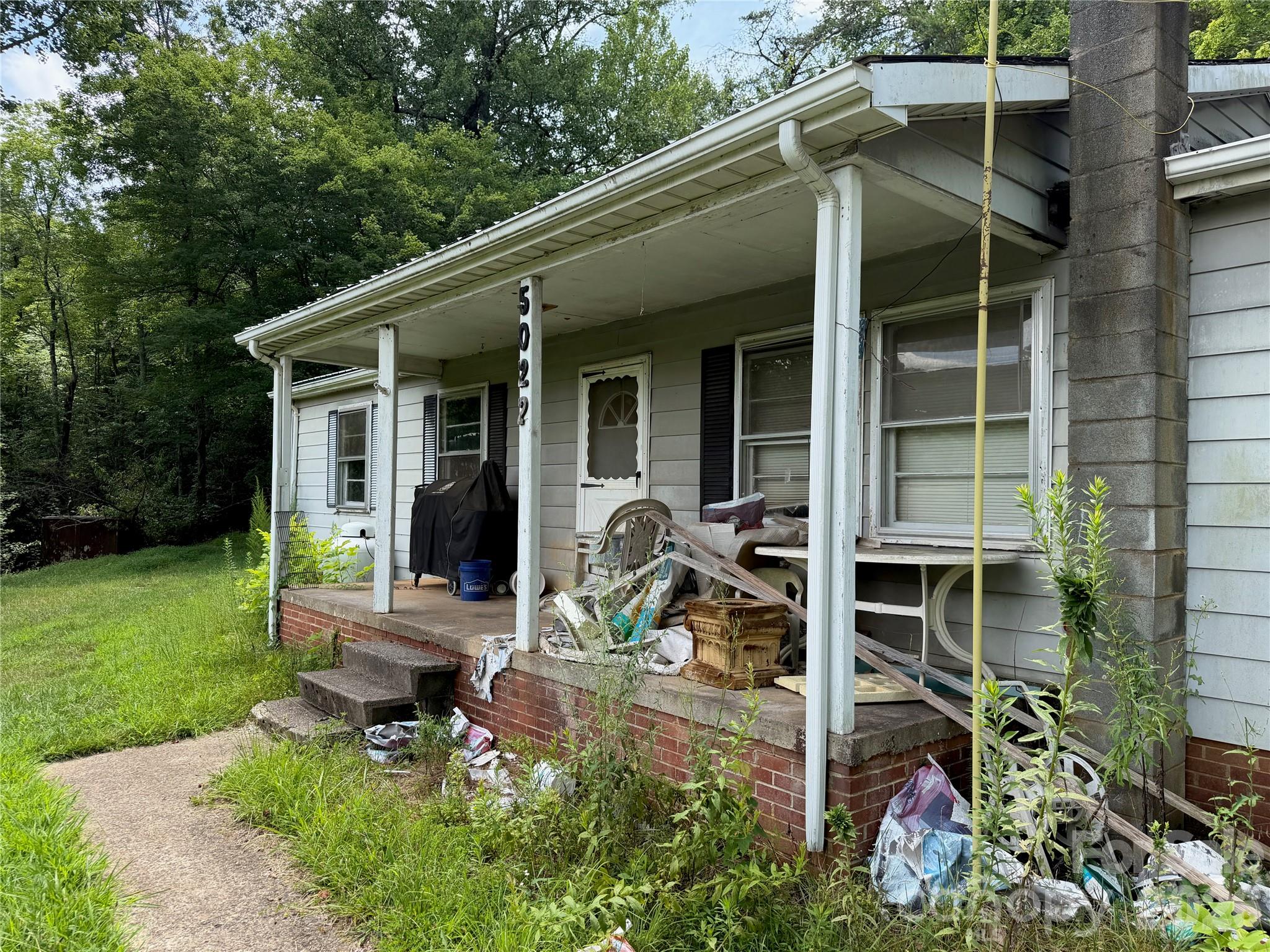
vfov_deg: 56.8
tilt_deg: +1.1
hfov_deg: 71.6
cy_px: 476
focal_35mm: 24
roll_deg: -0.3
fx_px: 881
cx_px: 635
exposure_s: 1/1156
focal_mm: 6.76
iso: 80
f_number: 1.78
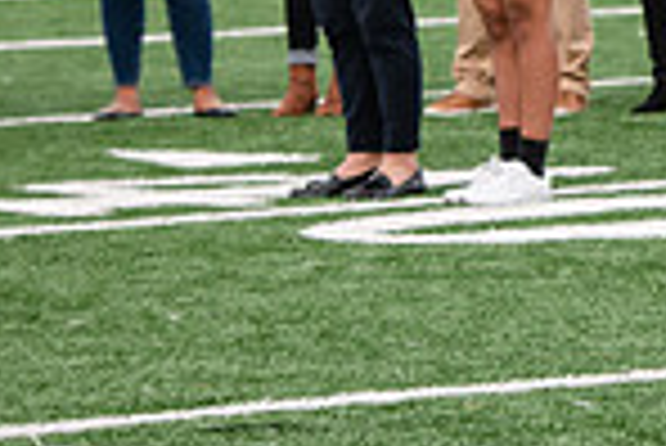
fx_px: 7407
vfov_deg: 3.4
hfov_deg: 5.1
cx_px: 864
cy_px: -403
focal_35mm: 400
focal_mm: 102
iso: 320
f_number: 5
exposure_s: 1/800
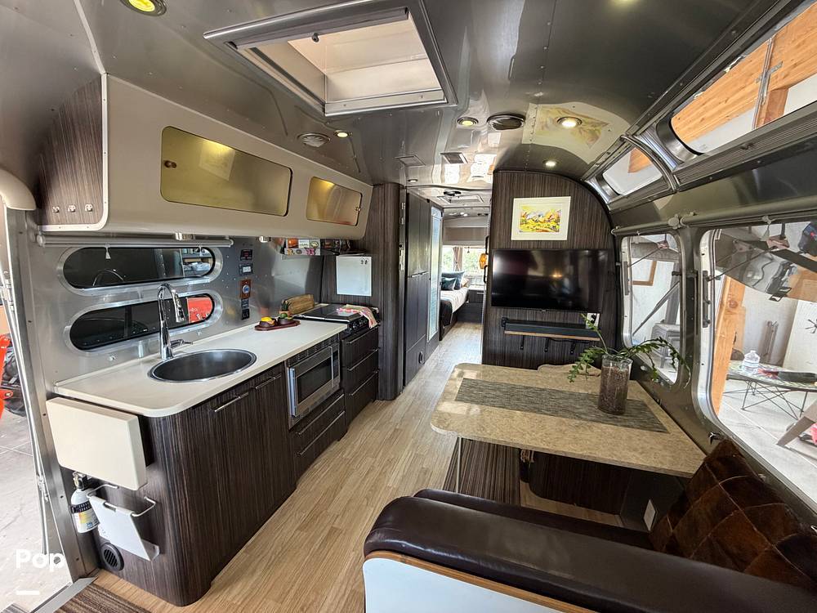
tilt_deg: -10.3
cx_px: 408
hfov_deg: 102.1
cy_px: 306
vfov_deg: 85.7
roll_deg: -0.4
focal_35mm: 14
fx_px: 330
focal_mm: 2.22
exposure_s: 1/46
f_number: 2.2
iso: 250
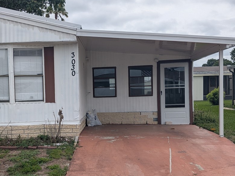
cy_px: 101
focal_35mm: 49
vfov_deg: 29.6
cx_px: 73
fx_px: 333
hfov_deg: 38.3
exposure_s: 1/2066
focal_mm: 4.53
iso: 31
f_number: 1.7
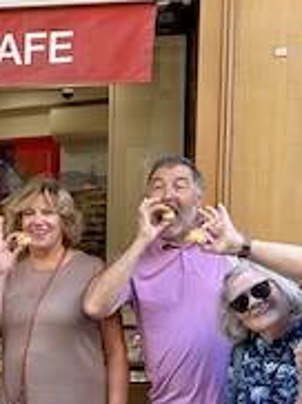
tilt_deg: -4.6
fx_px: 1026
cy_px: 343
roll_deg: +0.7
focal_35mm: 88
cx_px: -64
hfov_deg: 16.1
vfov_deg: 21.9
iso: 80
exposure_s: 1/262
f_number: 1.78
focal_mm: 6.86
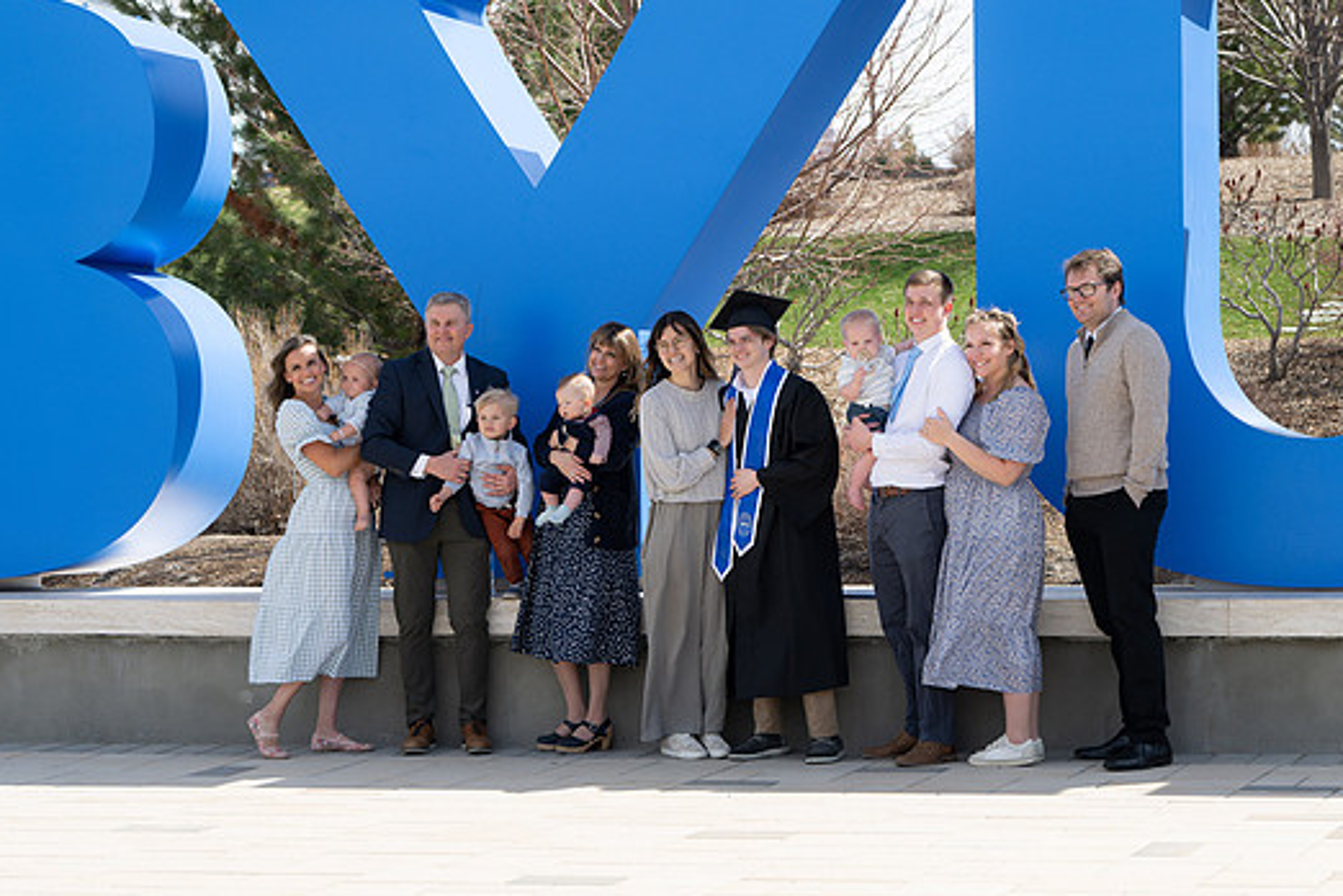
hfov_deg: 19.4
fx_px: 3917
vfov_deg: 13.0
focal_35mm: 105
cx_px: 761
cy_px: 479
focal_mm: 79
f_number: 5
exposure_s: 1/320
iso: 100
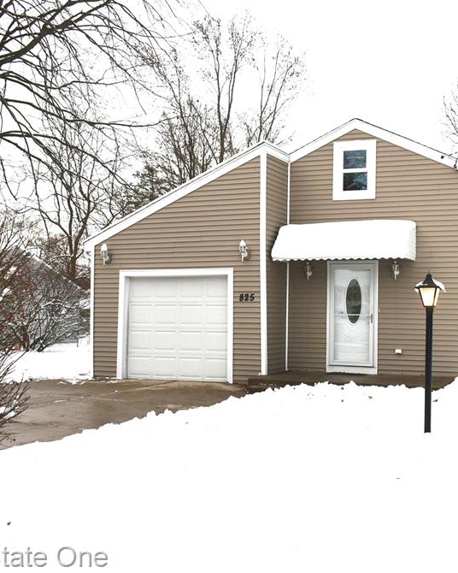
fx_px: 729
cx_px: 334
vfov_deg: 42.9
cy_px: 284
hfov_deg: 34.3
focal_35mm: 43
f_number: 5
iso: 320
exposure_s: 1/200
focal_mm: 20
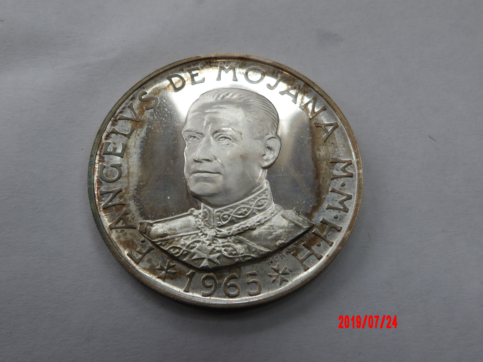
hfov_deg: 54.0
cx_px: 242
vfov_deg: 41.8
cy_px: 181
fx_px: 474
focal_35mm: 34
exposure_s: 1/119
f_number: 4.5
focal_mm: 6.2
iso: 100
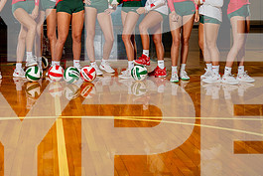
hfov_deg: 30.8
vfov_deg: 20.7
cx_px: 64
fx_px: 468
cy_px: 8
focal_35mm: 64
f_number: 5.6
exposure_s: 1/160
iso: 100
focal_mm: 28
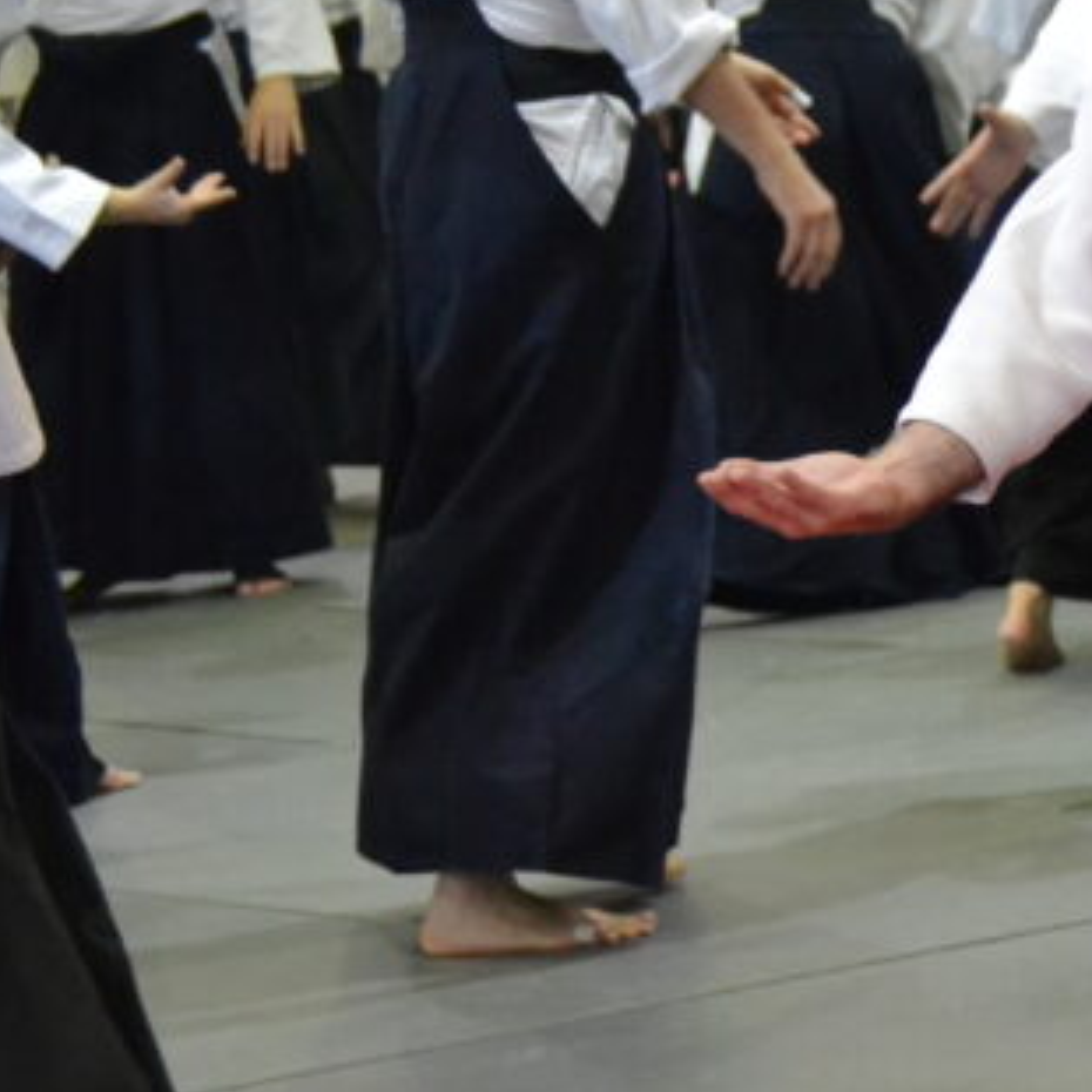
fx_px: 8259
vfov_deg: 7.6
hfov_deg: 7.4
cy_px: 703
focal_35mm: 231
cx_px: 1730
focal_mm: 55
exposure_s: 1/200
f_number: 4
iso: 3200
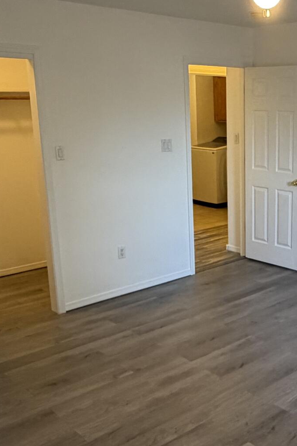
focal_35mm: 43
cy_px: 239
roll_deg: -0.3
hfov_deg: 29.5
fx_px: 532
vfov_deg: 45.4
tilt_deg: -14.8
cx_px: 281
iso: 320
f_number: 2.2
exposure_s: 1/60
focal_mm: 2.22
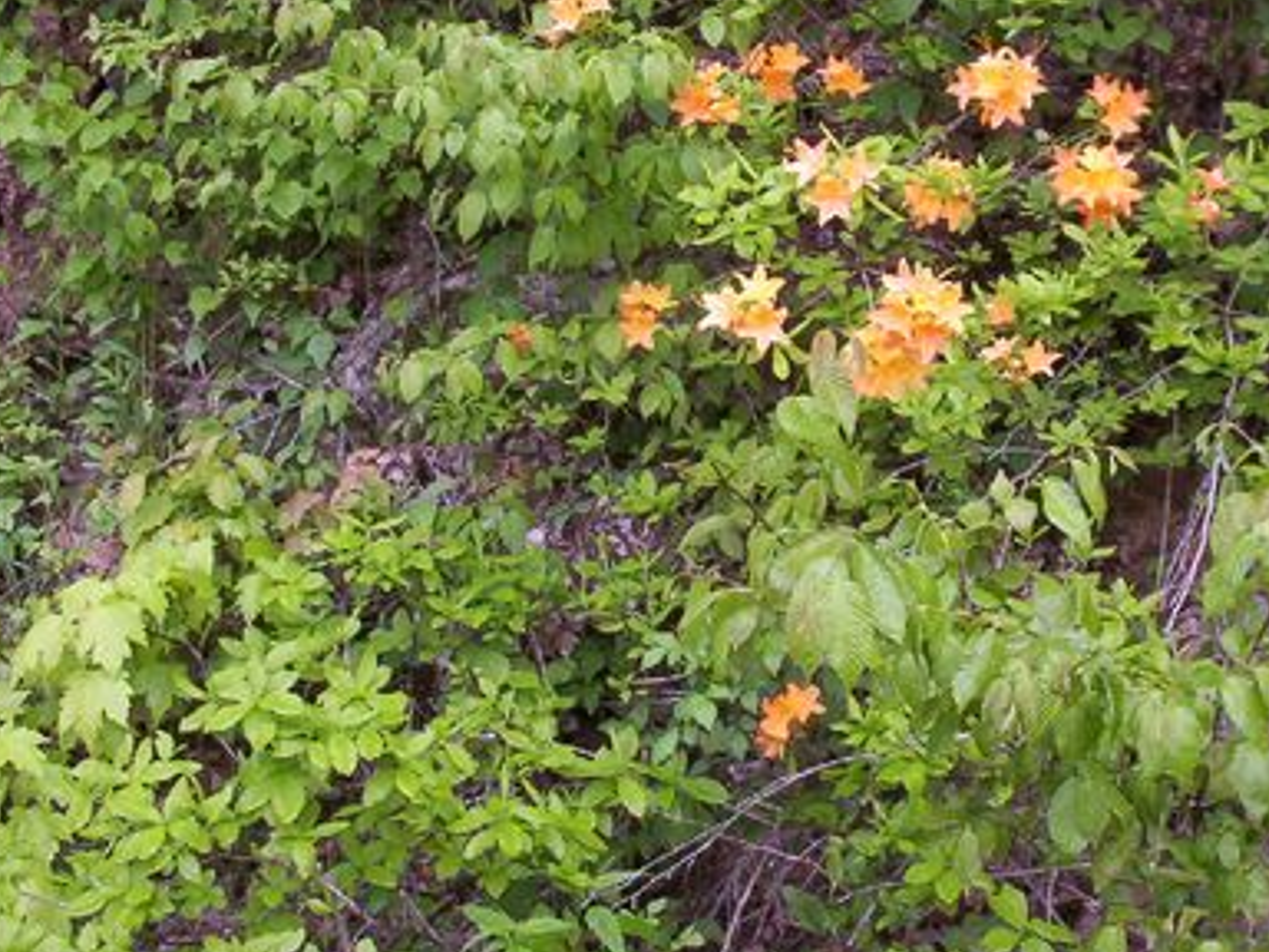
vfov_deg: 27.0
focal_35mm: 54
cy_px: 362
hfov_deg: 35.2
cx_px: 833
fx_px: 1980
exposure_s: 1/73.2
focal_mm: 6
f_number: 4.5
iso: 100
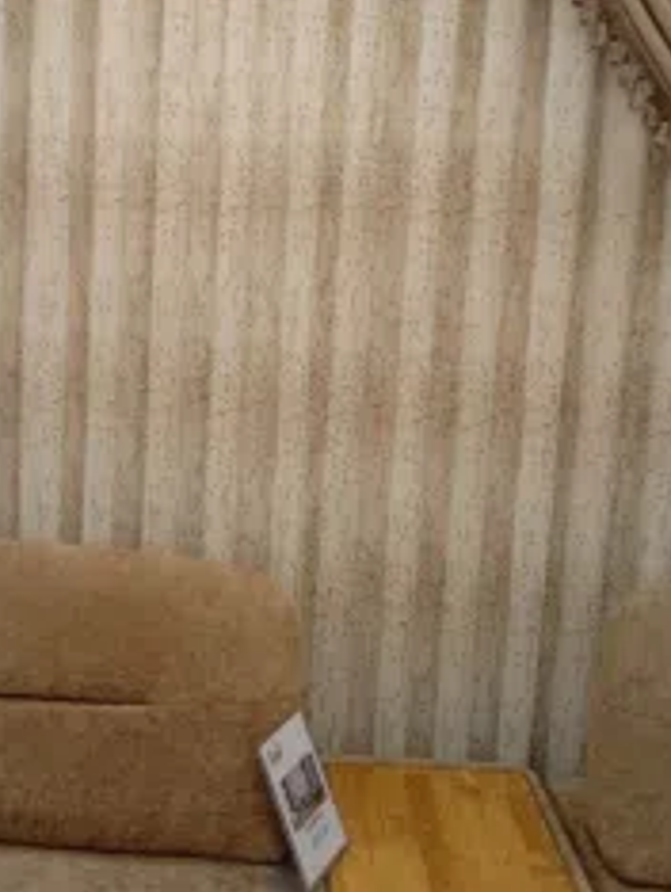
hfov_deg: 31.1
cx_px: 183
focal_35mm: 46
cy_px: 313
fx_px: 1187
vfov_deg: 40.8
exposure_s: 1/50
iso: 109
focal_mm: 3.98
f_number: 1.8
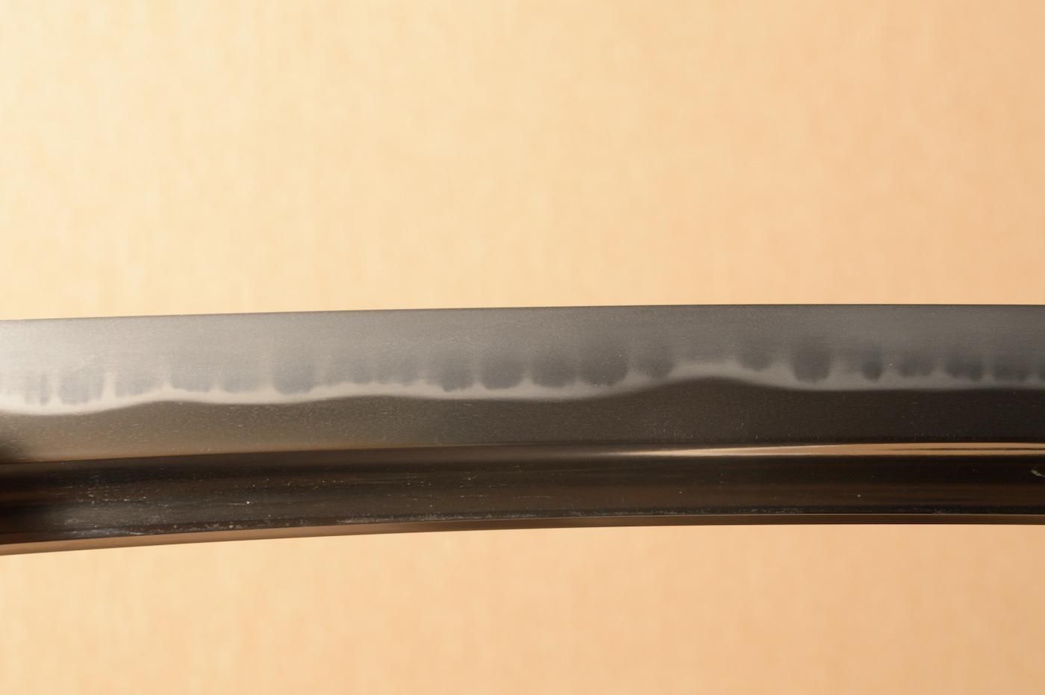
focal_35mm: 105
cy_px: 348
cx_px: 522
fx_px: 3045
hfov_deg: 19.5
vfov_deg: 13.0
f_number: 11
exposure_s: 1/1.6
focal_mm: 70
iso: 400
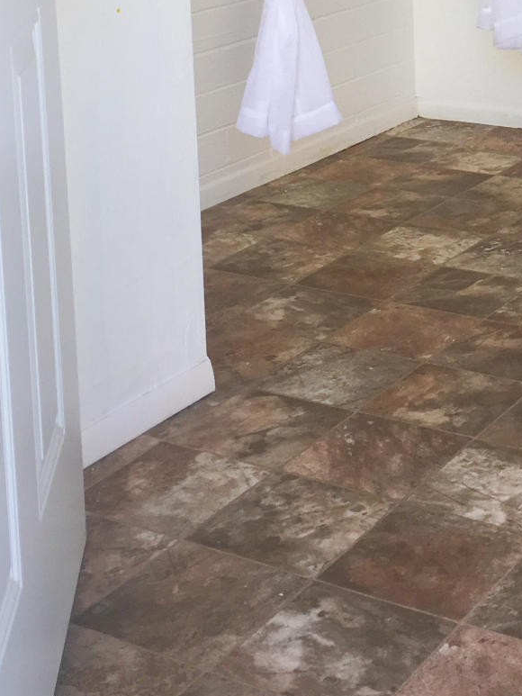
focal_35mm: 75
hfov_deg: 19.3
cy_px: -40
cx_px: 458
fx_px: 1508
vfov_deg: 24.5
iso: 32
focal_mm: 4.15
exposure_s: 1/60
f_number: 2.2
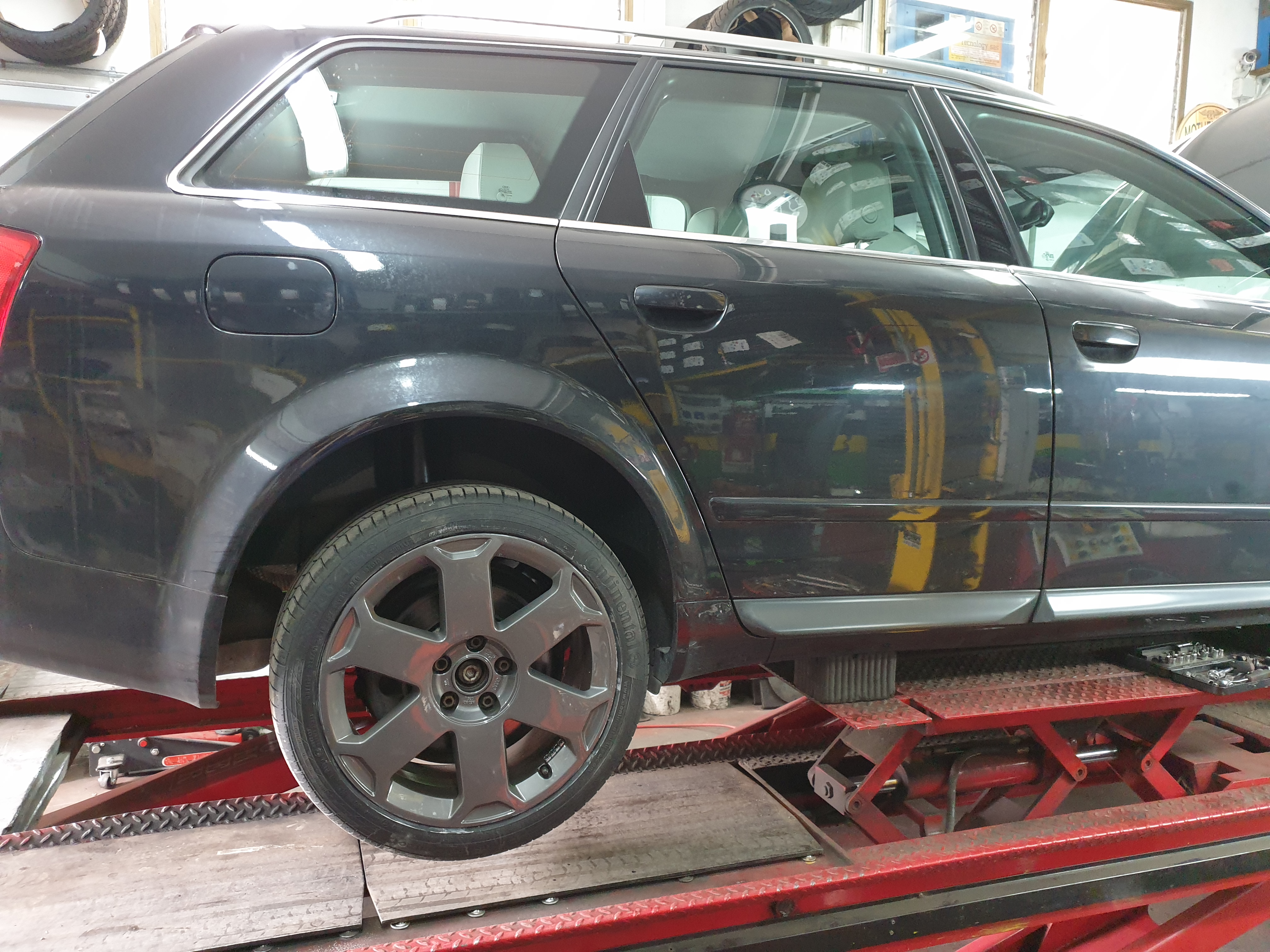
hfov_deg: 67.3
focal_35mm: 26
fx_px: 954
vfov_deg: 53.1
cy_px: 476
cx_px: 635
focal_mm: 4.3
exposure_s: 1/33
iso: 320
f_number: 1.5
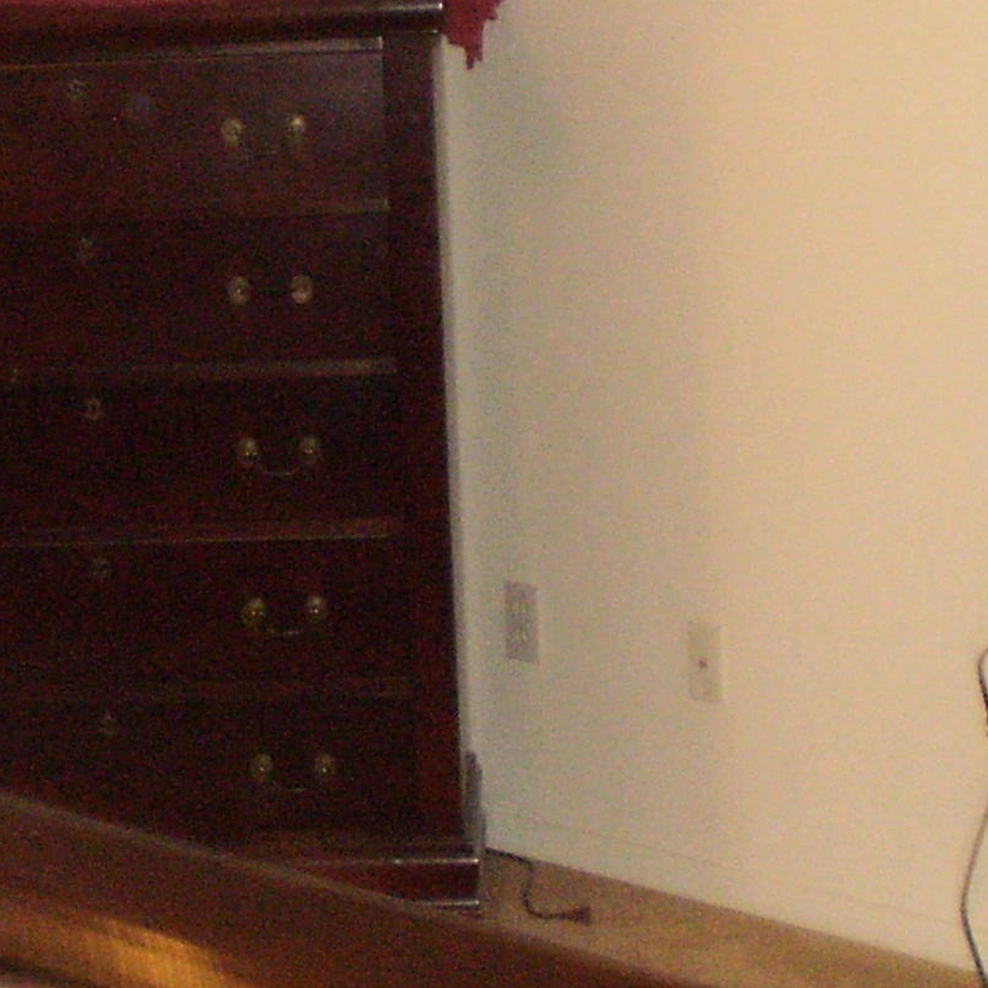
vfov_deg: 14.6
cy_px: 185
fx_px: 3843
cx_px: 122
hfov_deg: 14.5
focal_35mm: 119
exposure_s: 1/30
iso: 320
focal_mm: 6.3
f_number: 3.1
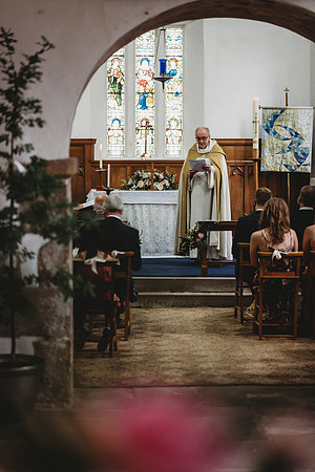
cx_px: 158
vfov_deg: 23.9
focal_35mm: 85
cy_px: 236
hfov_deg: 16.1
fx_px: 1116
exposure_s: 1/160
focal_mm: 85
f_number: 1.8
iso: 560
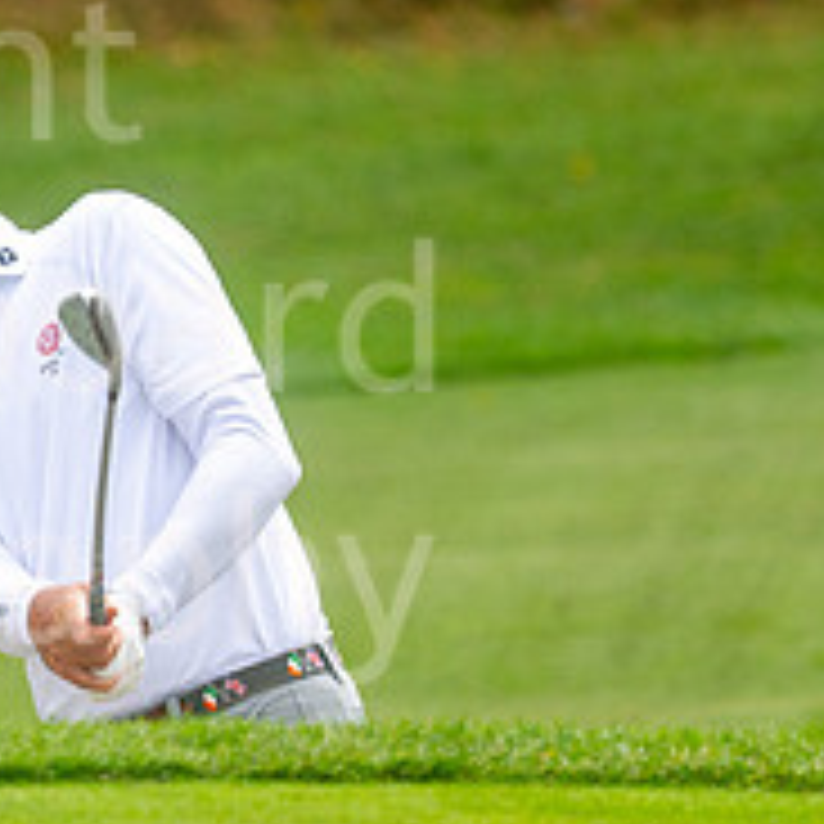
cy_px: 360
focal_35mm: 1212
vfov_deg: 1.4
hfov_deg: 1.4
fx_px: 32641
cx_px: -135
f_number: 4
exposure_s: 1/1600
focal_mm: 300
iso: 250
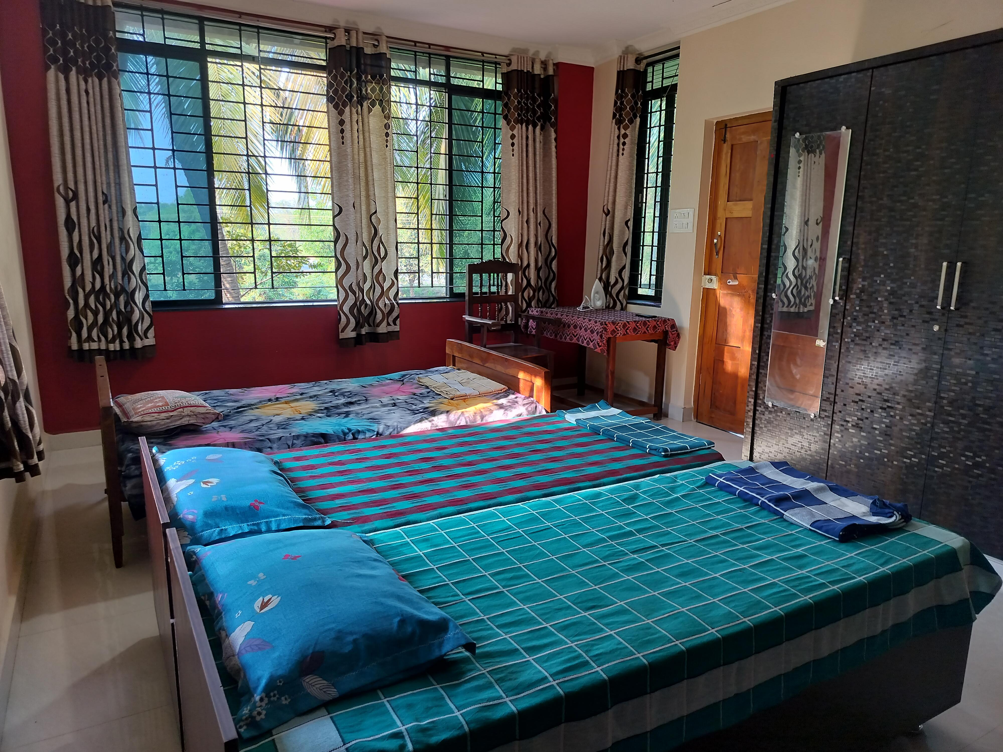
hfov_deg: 71.6
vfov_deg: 56.8
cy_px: 376
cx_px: 502
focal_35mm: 24
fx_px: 695
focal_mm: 5.24
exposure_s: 1/33
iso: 125
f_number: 1.7
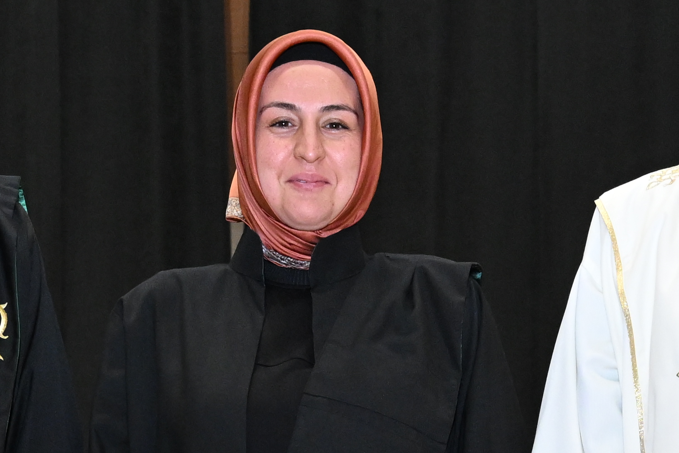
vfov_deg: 10.6
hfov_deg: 16.8
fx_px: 2301
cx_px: 353
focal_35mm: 122
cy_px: 786
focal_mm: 24
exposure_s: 1/100
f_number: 4.5
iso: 2000
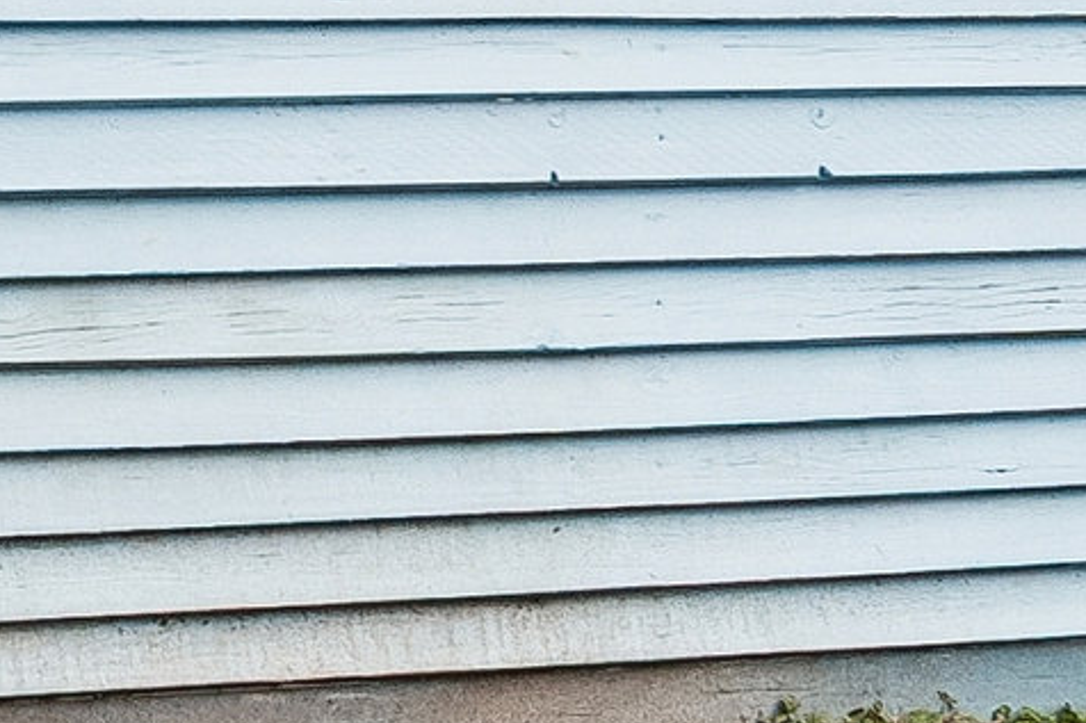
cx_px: -1075
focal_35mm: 208
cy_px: -230
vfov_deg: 6.5
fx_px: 6272
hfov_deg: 9.3
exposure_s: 1/200
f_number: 10
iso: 200
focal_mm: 22
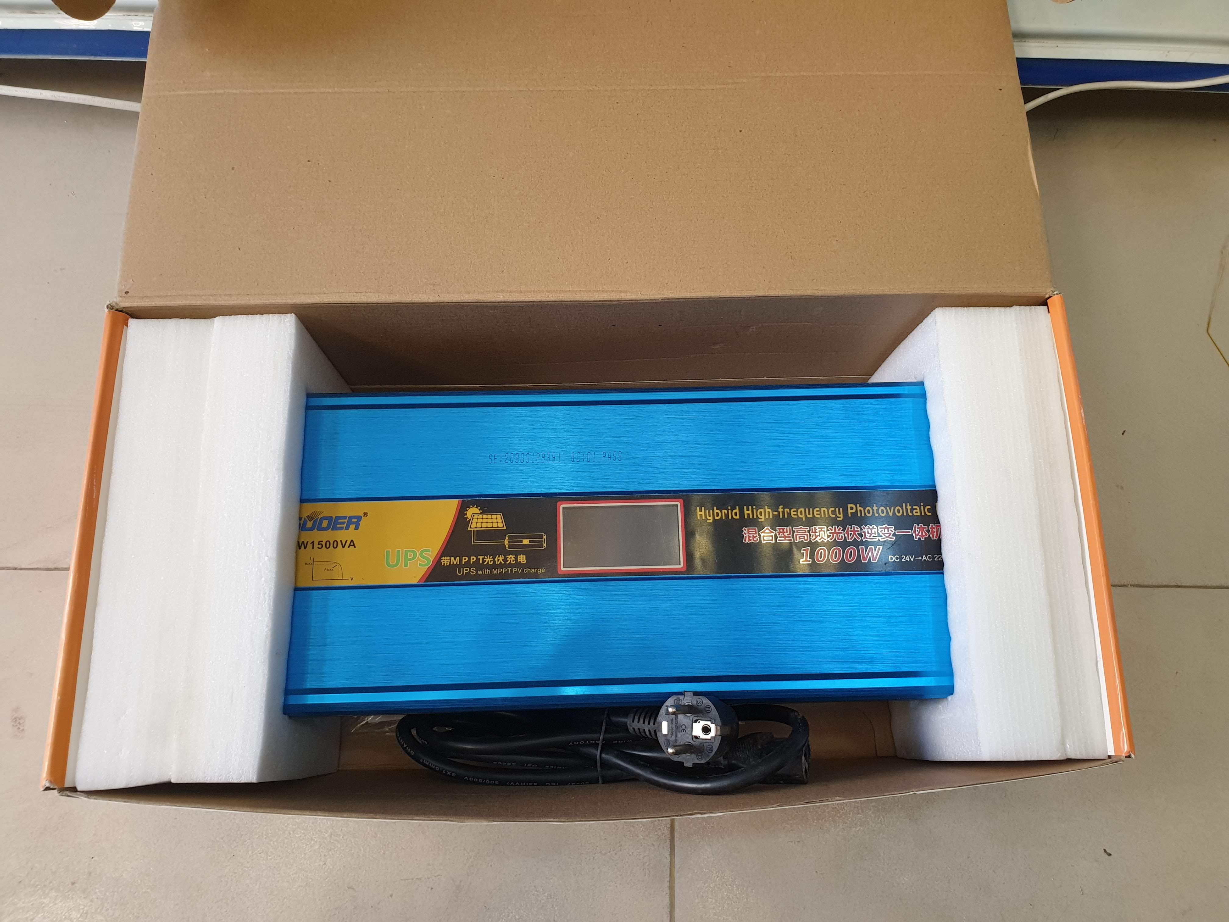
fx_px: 923
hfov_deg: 67.3
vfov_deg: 53.1
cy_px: 461
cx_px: 614
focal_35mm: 26
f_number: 2.4
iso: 160
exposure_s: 1/50
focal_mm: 4.3
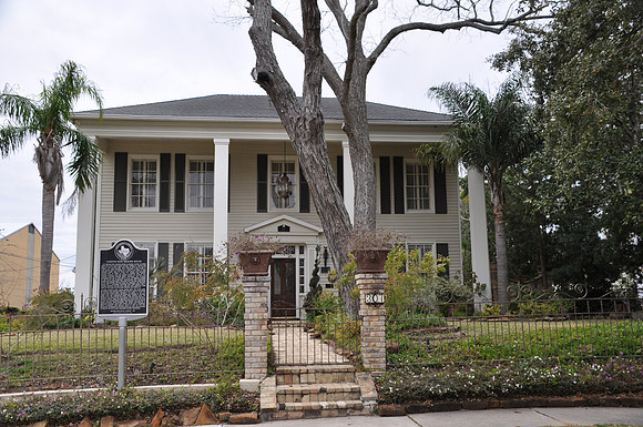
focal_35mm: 36
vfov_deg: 36.8
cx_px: 322
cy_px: 214
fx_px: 642
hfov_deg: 53.2
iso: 200
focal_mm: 24
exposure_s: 1/40
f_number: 6.3
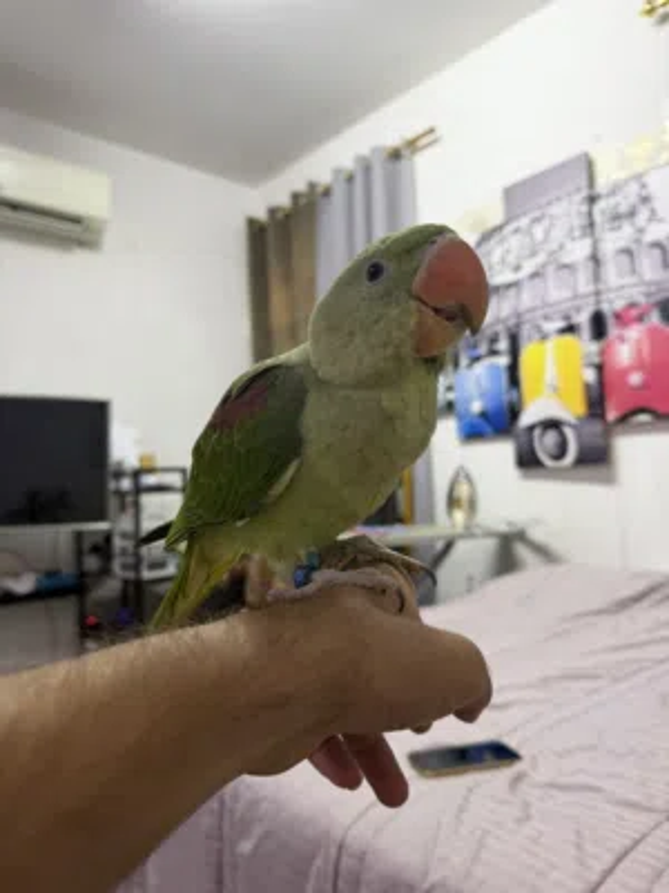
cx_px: 334
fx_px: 618
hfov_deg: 56.8
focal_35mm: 24
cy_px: 446
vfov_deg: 71.6
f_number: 1.78
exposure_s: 1/50
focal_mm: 6.76
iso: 400
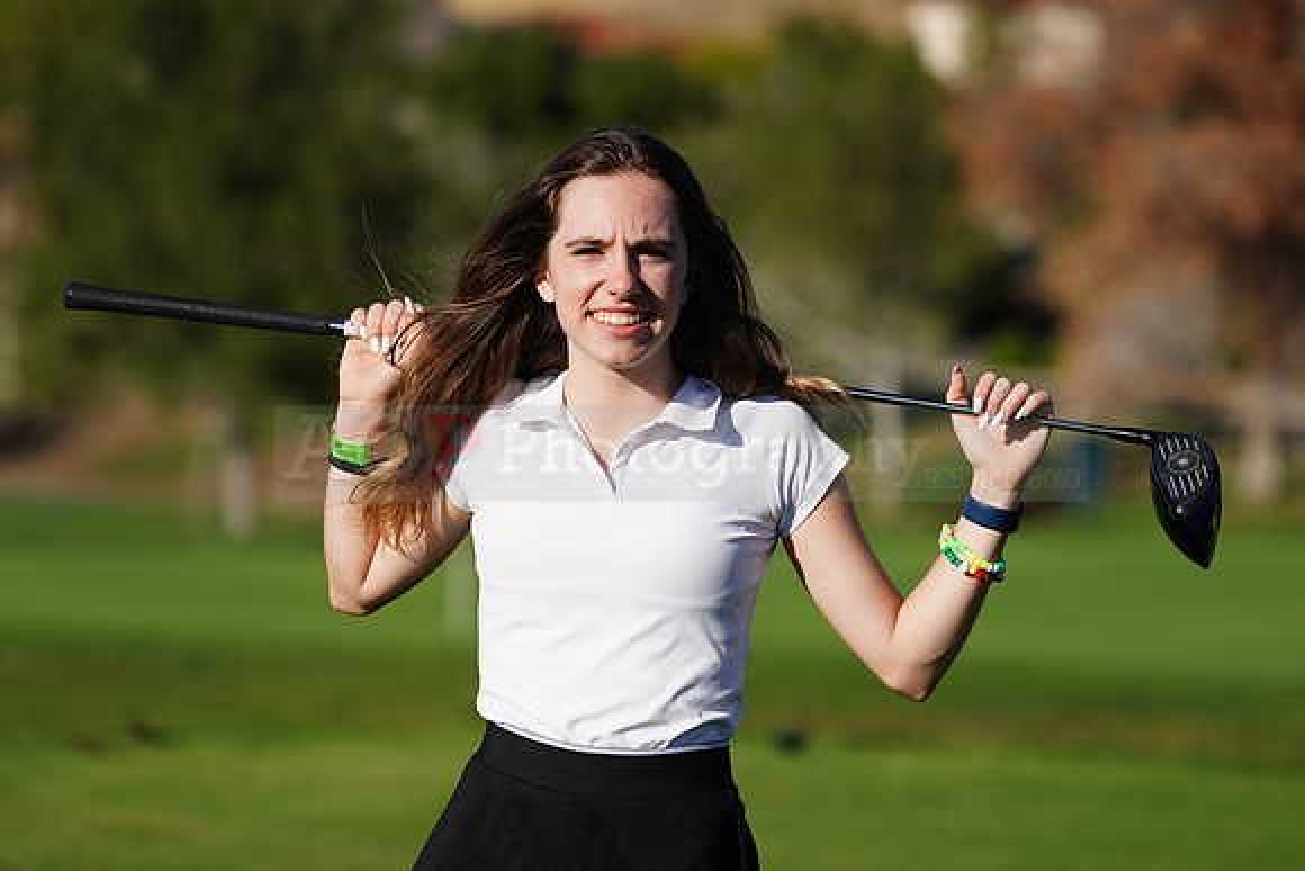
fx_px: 8629
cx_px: 652
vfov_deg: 5.8
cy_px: 436
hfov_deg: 8.6
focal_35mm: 238
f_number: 6.3
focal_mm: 238
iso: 100
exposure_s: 1/500
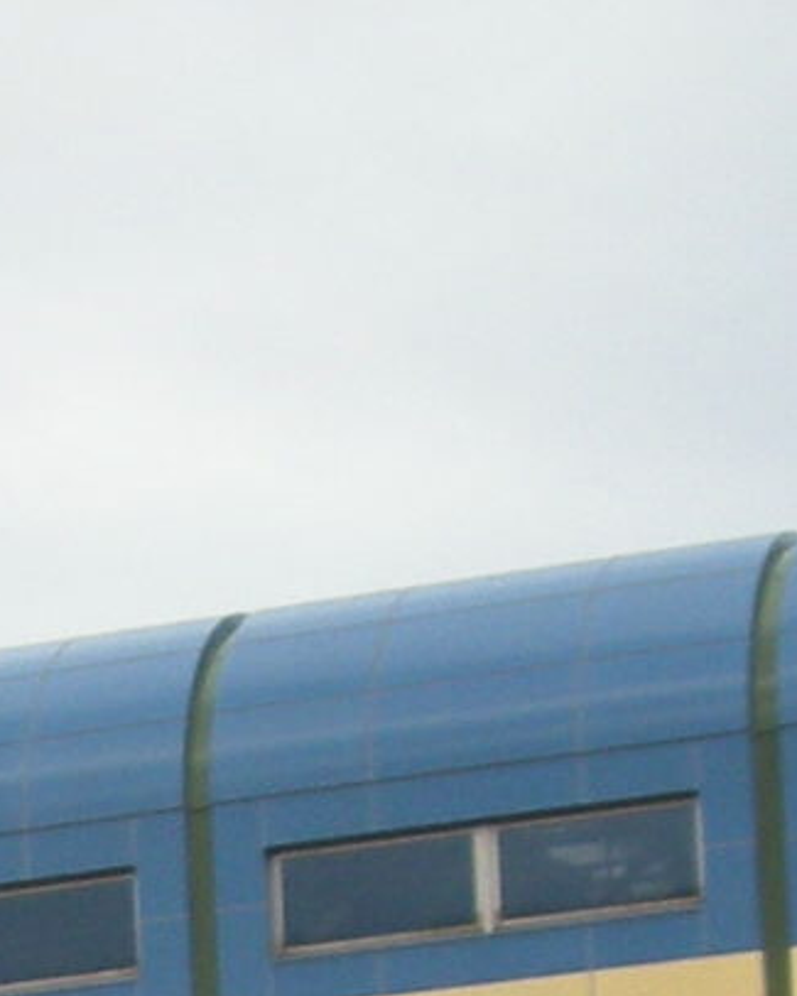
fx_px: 6425
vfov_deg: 8.3
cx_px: -726
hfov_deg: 6.9
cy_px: 2127
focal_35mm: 218
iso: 64
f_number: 2.8
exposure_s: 1/349
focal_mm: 5.7
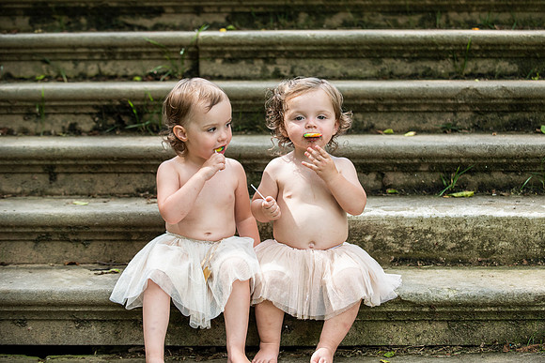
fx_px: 1332
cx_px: 288
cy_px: 175
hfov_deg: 23.1
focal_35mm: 88
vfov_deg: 15.5
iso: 640
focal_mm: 82
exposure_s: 1/1250
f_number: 3.5
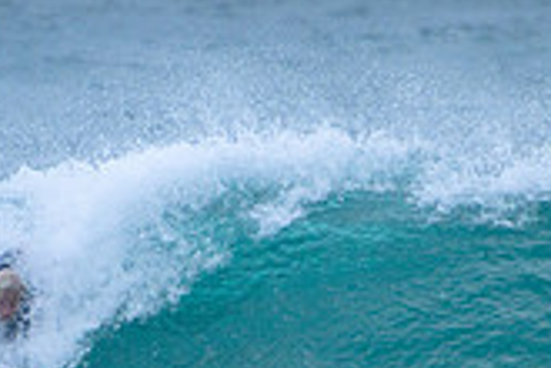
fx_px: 29645
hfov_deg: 1.1
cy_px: 334
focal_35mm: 1937
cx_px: 213
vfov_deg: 0.7
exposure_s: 1/2000
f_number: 5.6
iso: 360
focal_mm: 400
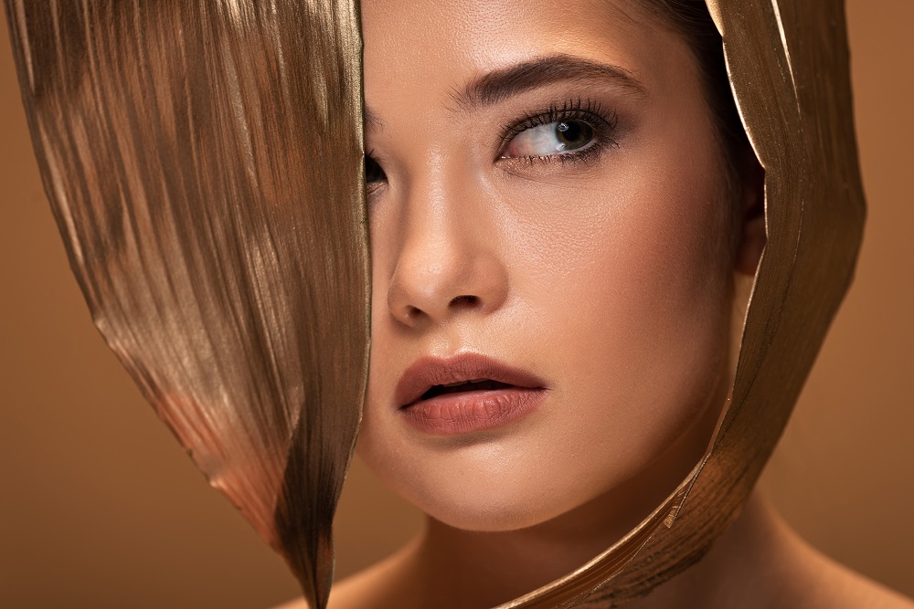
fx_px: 2666
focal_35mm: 105
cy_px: 304
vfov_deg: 13.0
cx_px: 457
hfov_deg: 19.5
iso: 100
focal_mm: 105
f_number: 6.3
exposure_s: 1/200
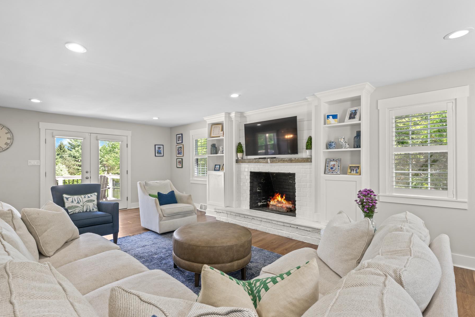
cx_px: 221
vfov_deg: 68.6
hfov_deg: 91.3
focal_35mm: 18
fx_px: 232
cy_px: 164
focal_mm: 15.5
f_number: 9
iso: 320
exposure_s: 1/5
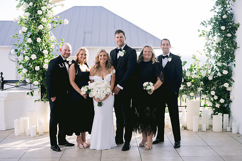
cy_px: 80
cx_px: 121
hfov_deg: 39.6
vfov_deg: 27.0
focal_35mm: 50
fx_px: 336
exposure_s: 1/640
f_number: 2.8
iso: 200
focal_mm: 50
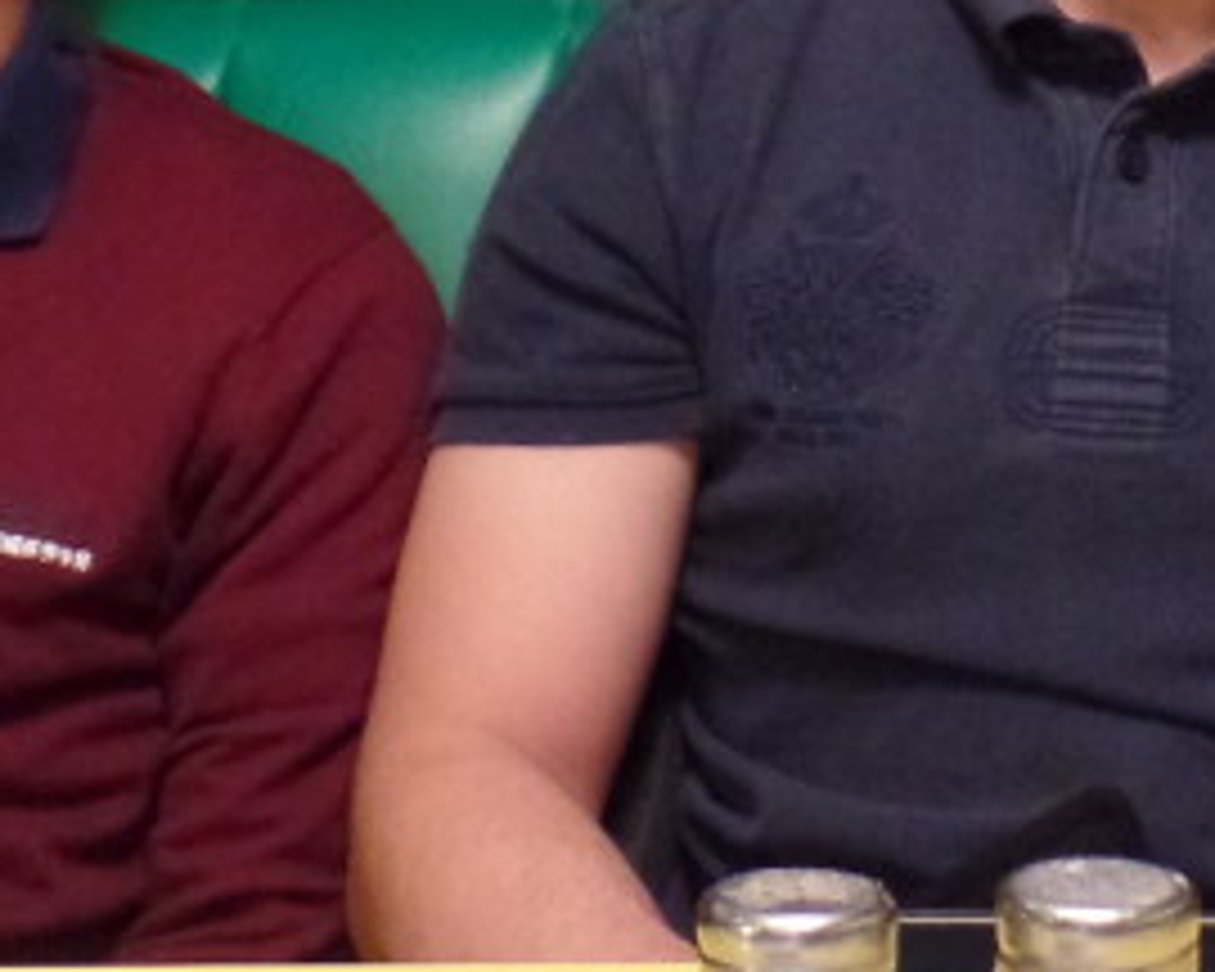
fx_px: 3057
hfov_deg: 22.2
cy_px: -4
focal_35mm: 85
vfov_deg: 17.6
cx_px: 986
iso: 800
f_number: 2.8
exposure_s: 1/15
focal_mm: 4.1
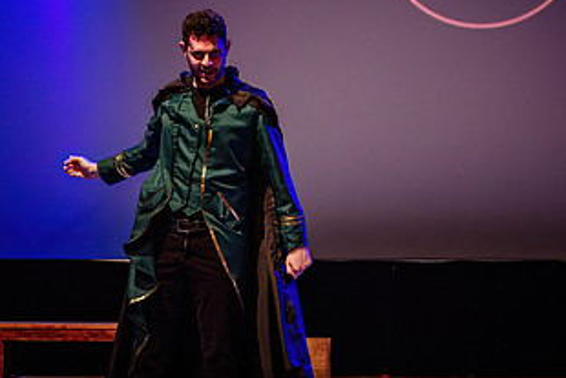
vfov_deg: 14.6
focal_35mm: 94
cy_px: 180
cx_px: 380
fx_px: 1479
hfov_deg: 21.6
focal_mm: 49
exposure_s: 1/160
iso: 1250
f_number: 2.8
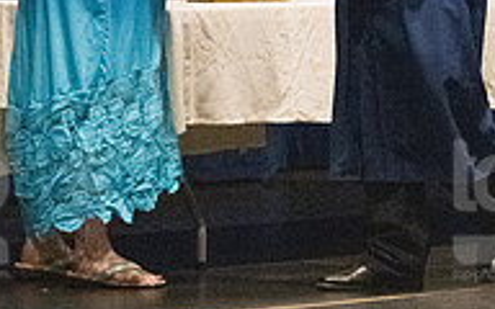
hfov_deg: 5.3
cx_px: 231
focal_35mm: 393
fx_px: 5302
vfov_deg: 3.3
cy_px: -70
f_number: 3.2
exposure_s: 1/400
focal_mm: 110
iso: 10000
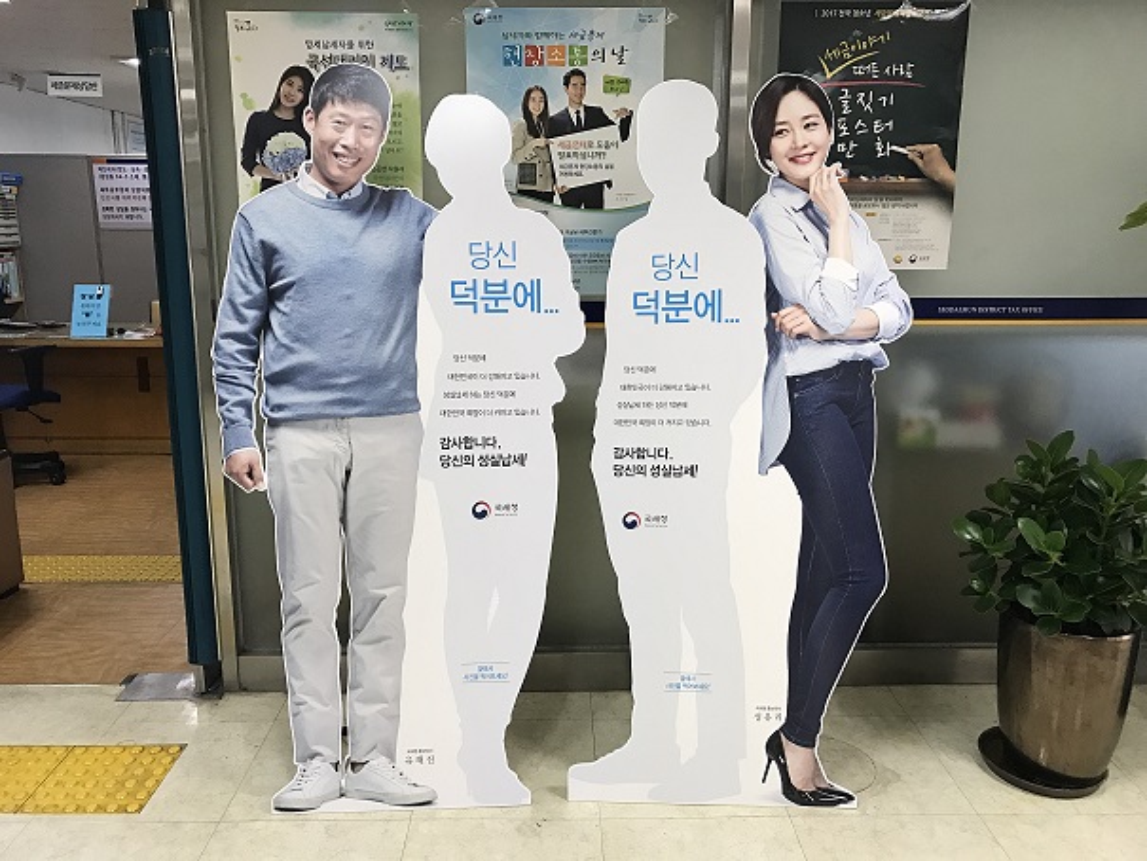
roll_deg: +0.1
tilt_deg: -11.0
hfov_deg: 63.4
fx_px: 928
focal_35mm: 28
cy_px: 430
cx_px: 574
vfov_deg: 49.8
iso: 32
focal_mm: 3.99
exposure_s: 1/30
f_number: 1.8
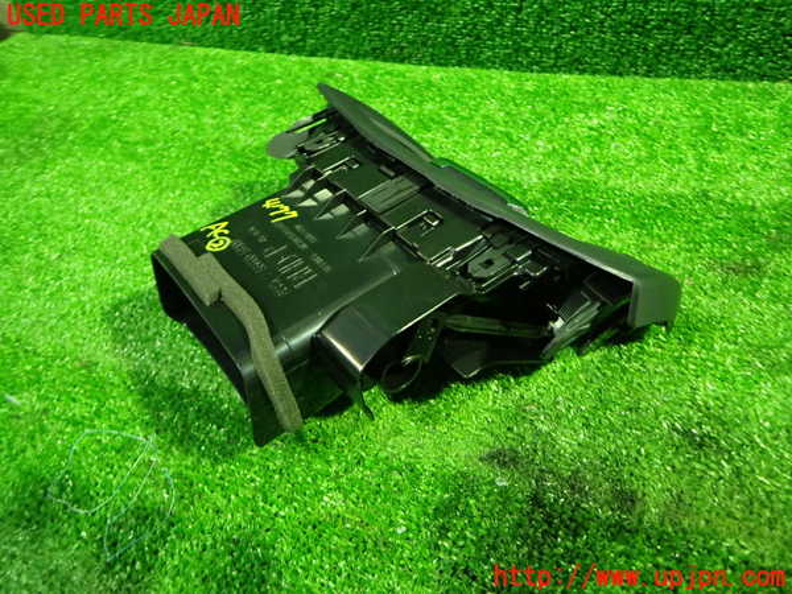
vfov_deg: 54.9
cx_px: 396
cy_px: 297
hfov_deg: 69.4
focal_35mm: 25
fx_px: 572
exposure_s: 1/30
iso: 800
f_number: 2
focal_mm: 4.5
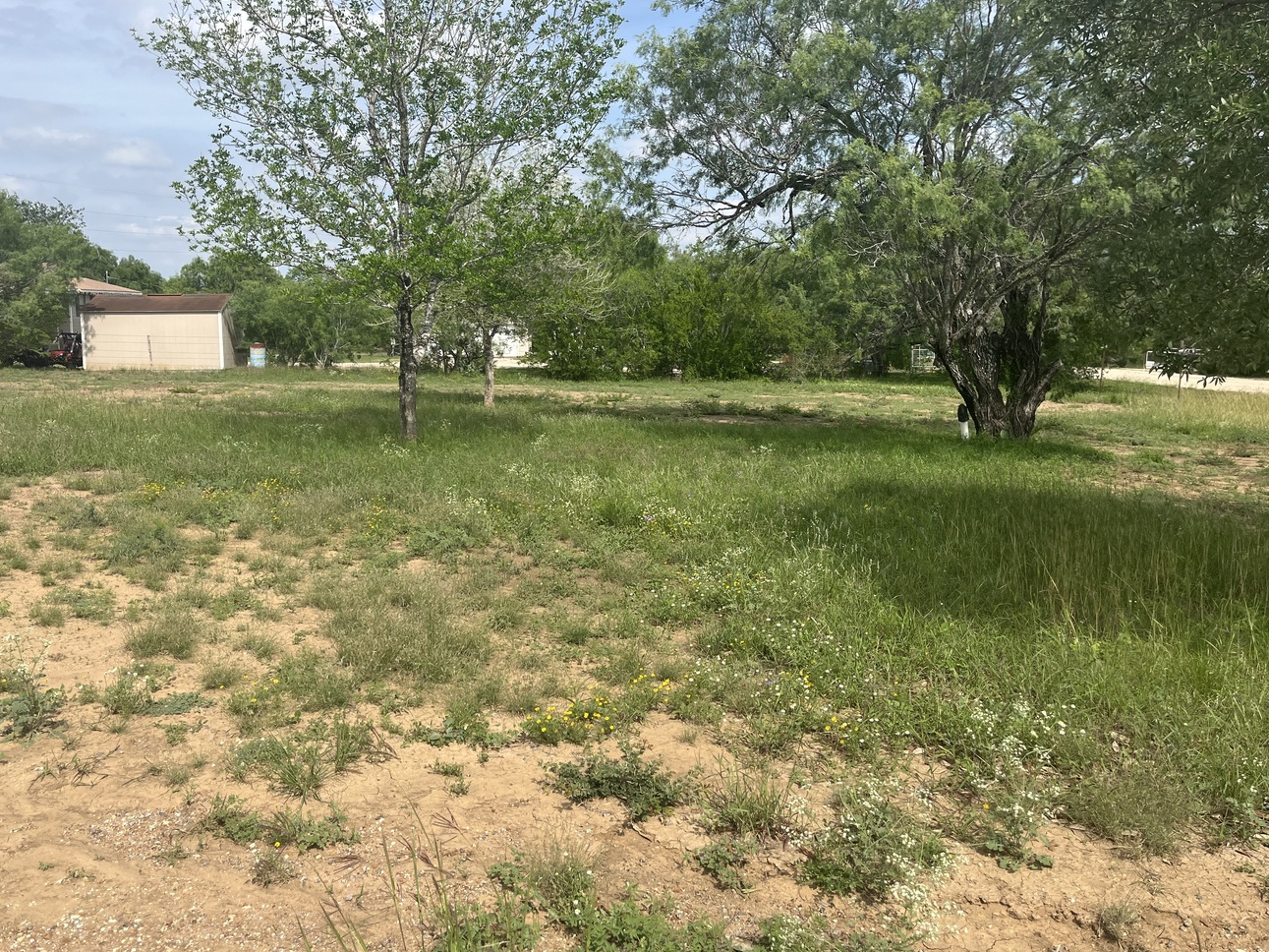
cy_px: 435
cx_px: 565
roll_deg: +0.1
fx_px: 1063
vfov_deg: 48.2
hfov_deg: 61.5
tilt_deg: -6.3
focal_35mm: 29
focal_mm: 5.1
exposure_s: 1/3521
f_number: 1.6
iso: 50
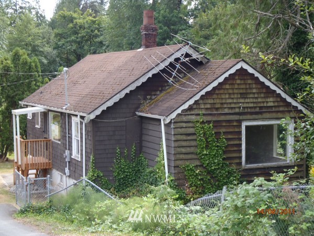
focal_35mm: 64
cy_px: 118
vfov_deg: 22.9
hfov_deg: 30.3
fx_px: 581
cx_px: 157
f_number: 5.4
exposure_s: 1/60
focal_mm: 11.43
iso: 100
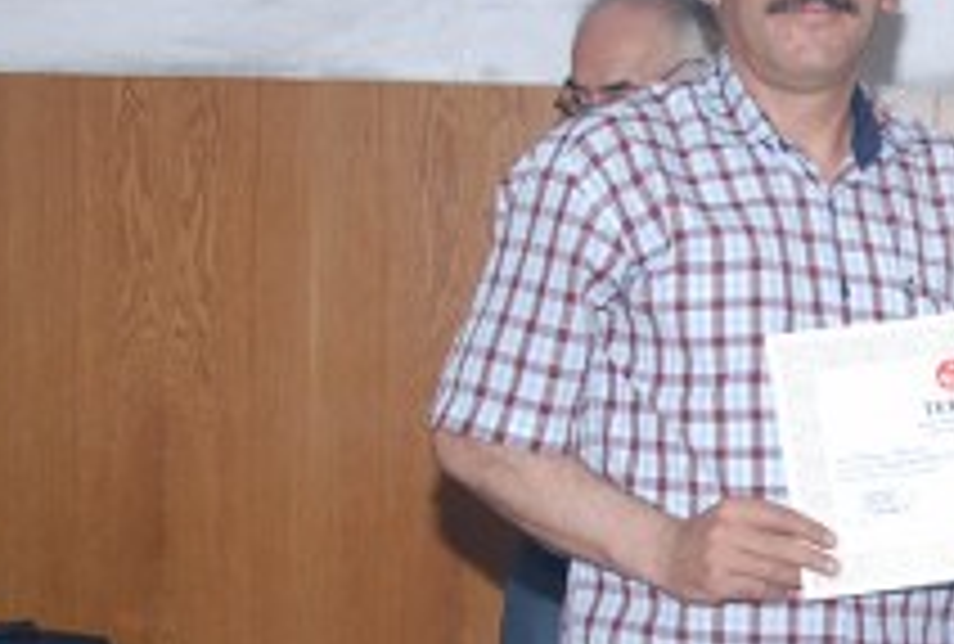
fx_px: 3005
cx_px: 945
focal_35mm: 113
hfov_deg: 17.6
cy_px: 646
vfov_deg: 12.1
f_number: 4
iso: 200
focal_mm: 20
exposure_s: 1/60
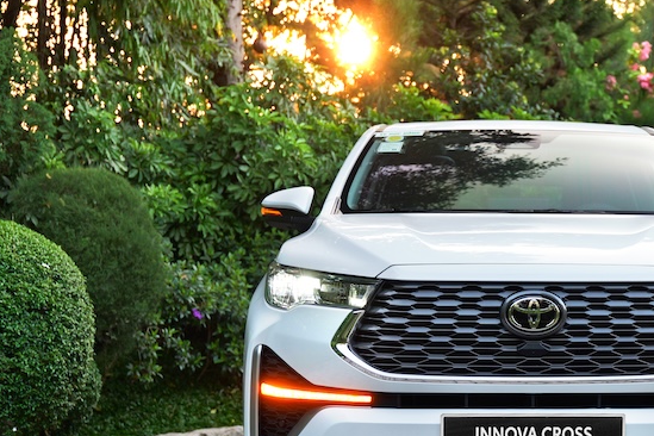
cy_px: 306
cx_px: 540
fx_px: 1290
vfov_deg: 19.1
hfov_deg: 27.8
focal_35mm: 71
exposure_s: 1/250
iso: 640
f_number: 2.8
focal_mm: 39
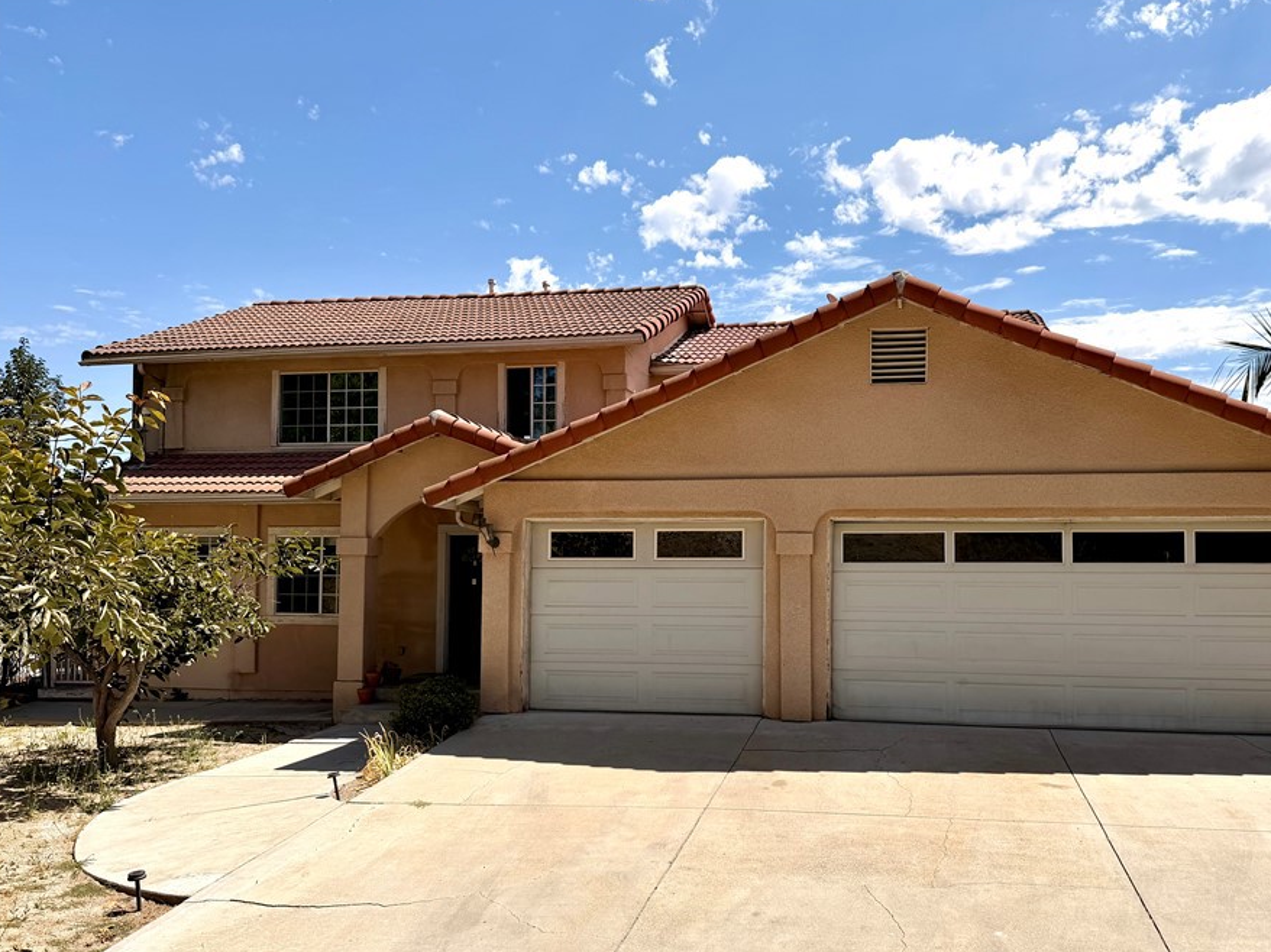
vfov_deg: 49.6
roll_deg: +0.2
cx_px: 725
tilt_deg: +1.8
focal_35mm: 28
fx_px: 1028
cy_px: 538
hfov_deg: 63.2
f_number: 1.78
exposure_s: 1/6711
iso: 80
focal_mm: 6.76
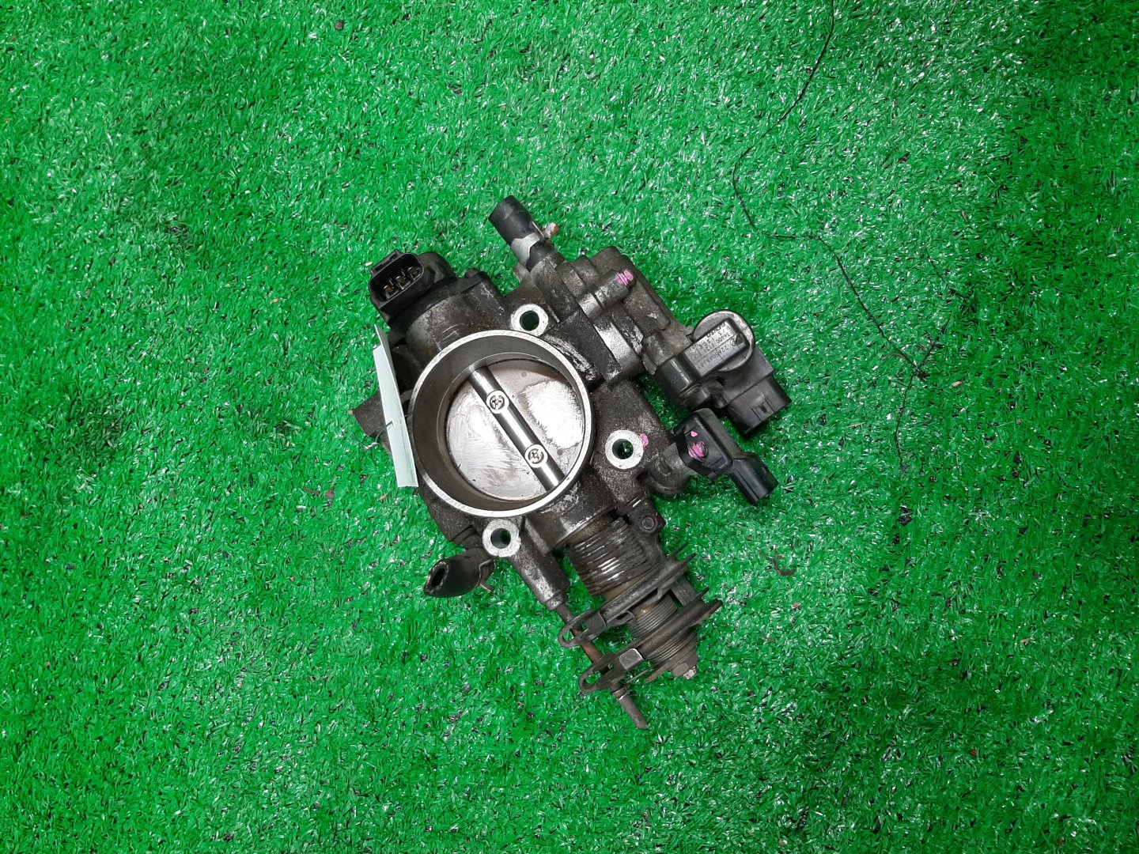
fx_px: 856
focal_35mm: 26
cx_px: 570
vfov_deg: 53.1
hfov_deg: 67.3
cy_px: 427
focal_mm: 3.93
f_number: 1.7
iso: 110
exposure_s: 1/50
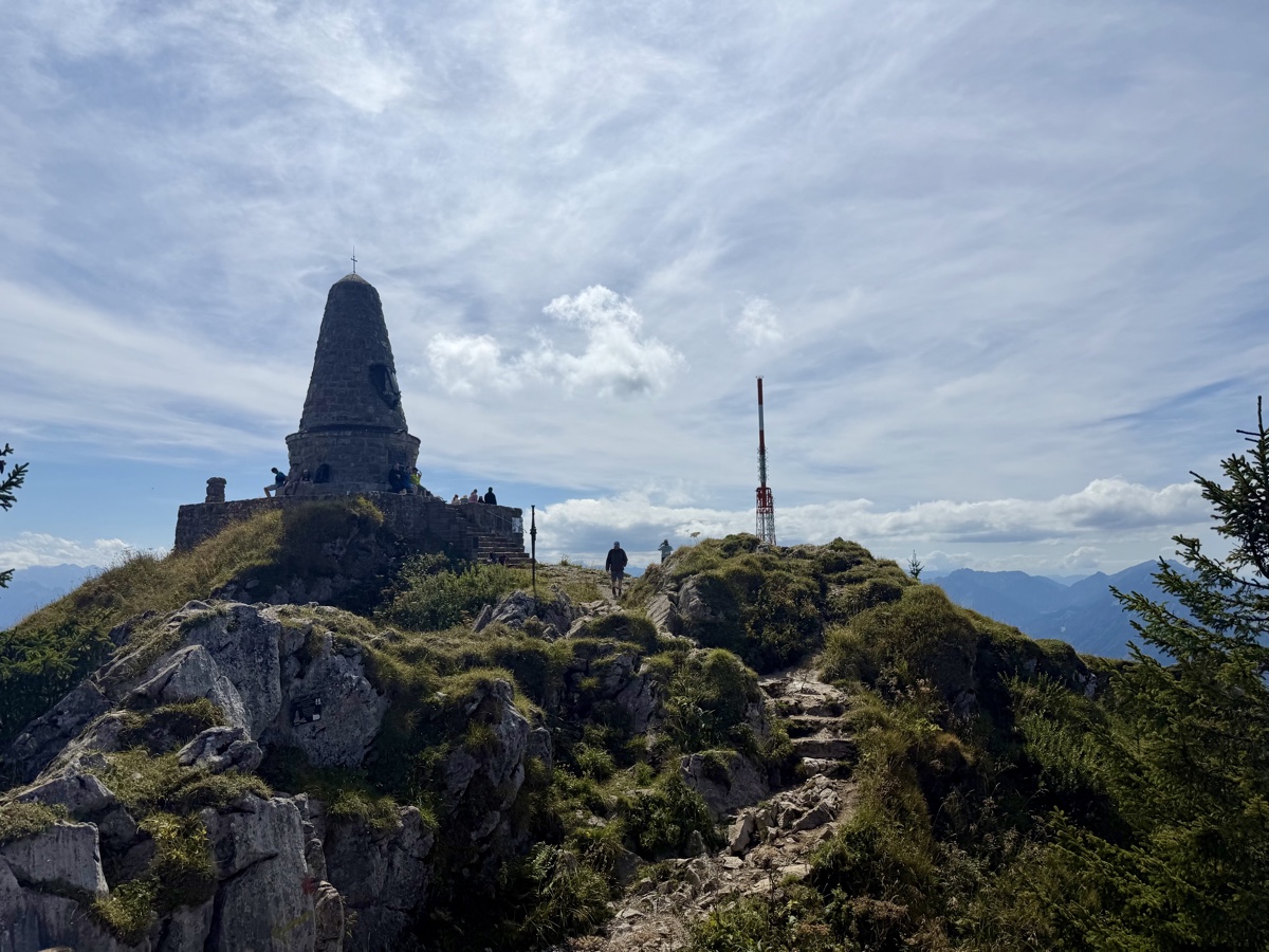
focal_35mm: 24
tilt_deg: +5.7
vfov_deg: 56.8
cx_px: 634
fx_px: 880
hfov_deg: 71.6
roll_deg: +1.8
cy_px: 476
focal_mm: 6.76
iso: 80
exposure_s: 1/22727
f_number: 1.78
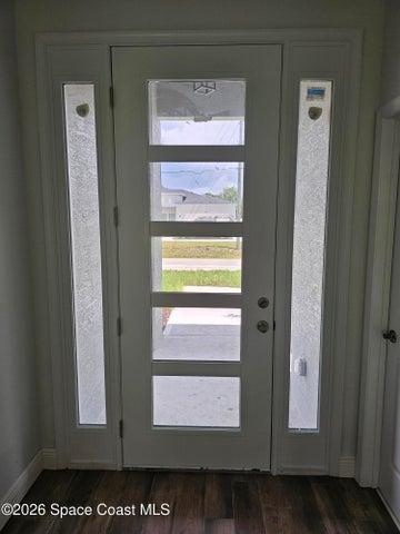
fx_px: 354
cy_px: 267
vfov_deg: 73.9
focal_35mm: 23
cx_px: 200
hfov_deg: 58.9
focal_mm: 6.3
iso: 32
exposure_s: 1/207
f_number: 1.7
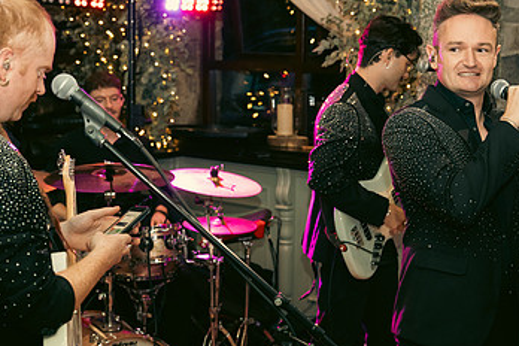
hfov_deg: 27.0
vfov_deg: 18.2
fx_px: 1081
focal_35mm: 75
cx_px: 277
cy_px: 190
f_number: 3.5
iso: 2500
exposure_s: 1/160
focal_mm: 45
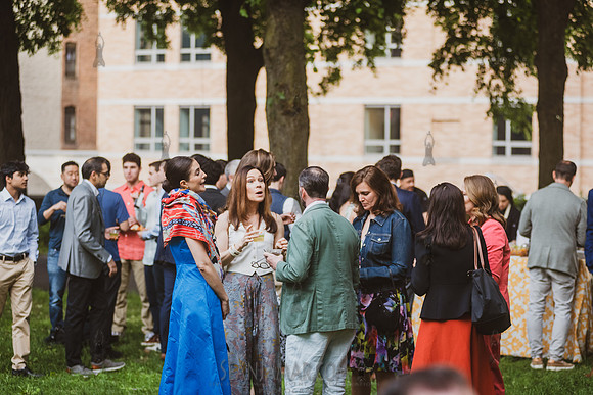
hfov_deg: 20.4
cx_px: 296
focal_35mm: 100
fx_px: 1648
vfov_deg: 13.7
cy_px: 198
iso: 1000
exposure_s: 1/1250
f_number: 3.2
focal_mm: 100
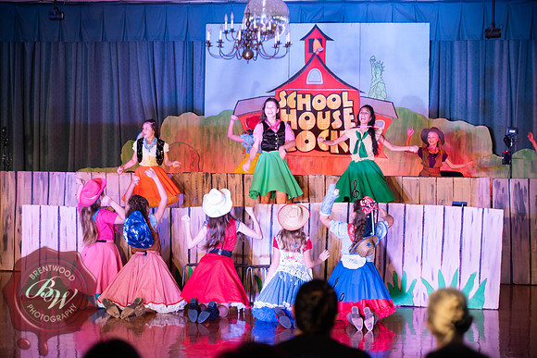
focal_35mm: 98
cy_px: 179
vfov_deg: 14.0
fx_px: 1462
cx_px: 268
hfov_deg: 20.8
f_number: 2.8
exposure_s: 1/100
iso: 560
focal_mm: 98
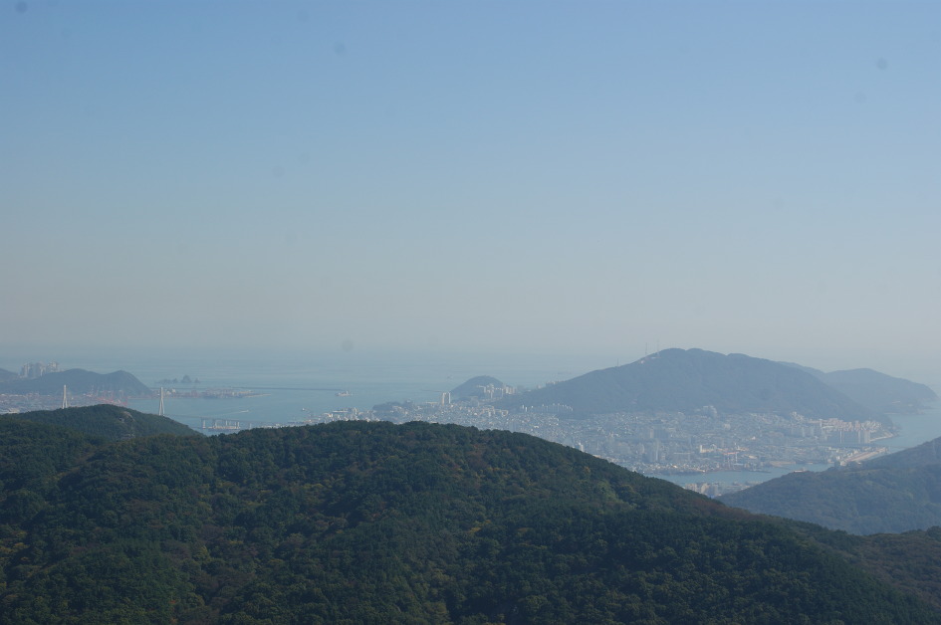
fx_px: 1567
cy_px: 312
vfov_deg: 22.6
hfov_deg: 33.4
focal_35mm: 60
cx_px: 470
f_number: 13
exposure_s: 1/160
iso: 100
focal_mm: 40
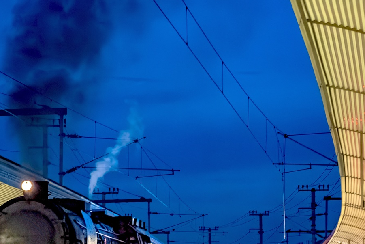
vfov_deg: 7.6
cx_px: 80
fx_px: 1815
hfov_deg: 11.4
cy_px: 230
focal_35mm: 179
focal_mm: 56
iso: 2000
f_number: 6.7
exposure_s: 1/45
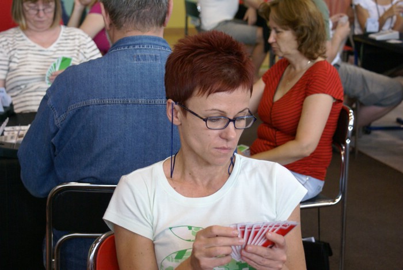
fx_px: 924
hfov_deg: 24.6
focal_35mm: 82
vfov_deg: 16.6
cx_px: 202
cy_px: 135
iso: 800
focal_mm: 55
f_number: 5.6
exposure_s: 1/40
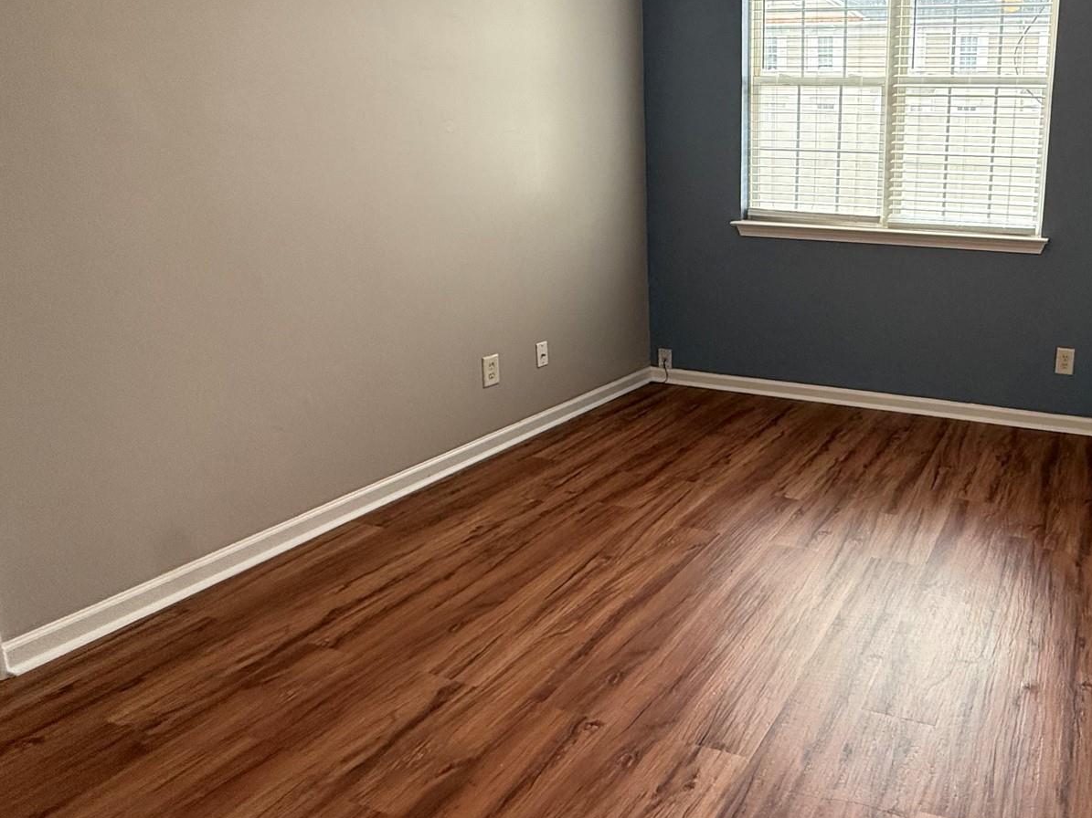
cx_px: 892
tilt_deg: -10.9
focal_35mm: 24
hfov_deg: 64.5
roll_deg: -1.5
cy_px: 316
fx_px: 757
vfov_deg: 56.2
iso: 200
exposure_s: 1/120
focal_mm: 2.22
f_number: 2.2
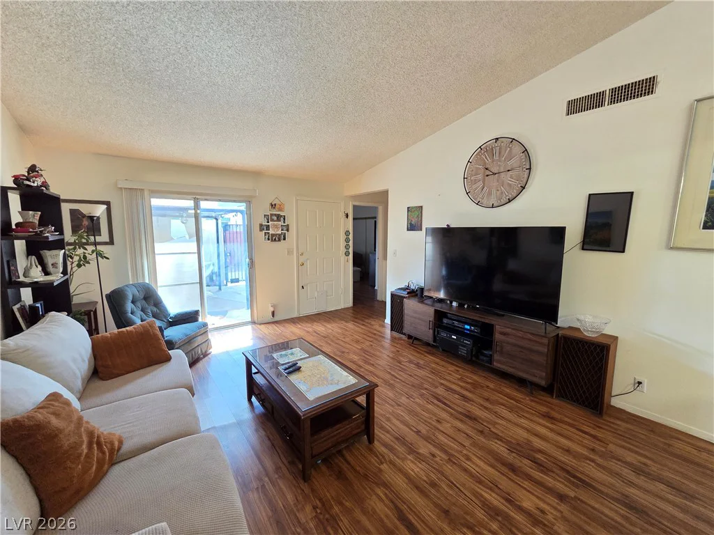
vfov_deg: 89.9
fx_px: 268
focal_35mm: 13
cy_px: 268
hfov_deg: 106.2
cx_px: 357
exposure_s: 1/60
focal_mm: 2.2
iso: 640
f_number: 2.2
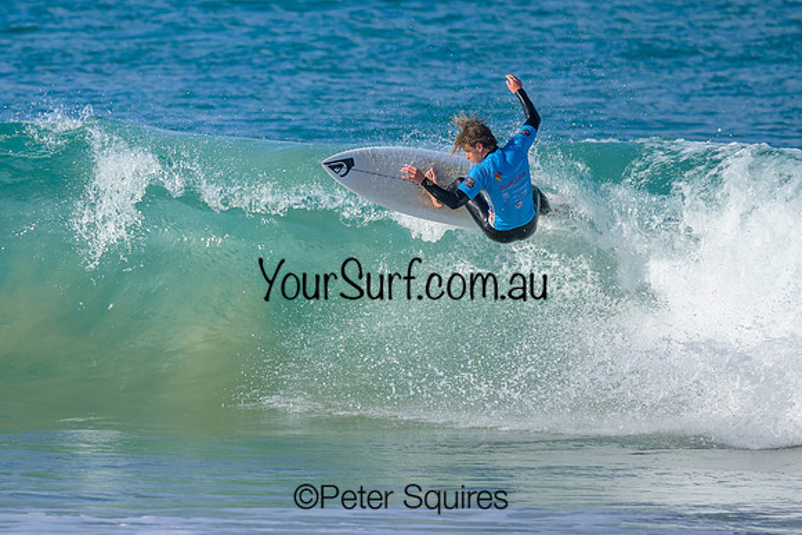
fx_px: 24475
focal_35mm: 1098
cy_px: 210
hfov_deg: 1.9
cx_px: 337
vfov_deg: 1.3
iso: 250
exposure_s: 1/2000
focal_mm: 800
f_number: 6.3
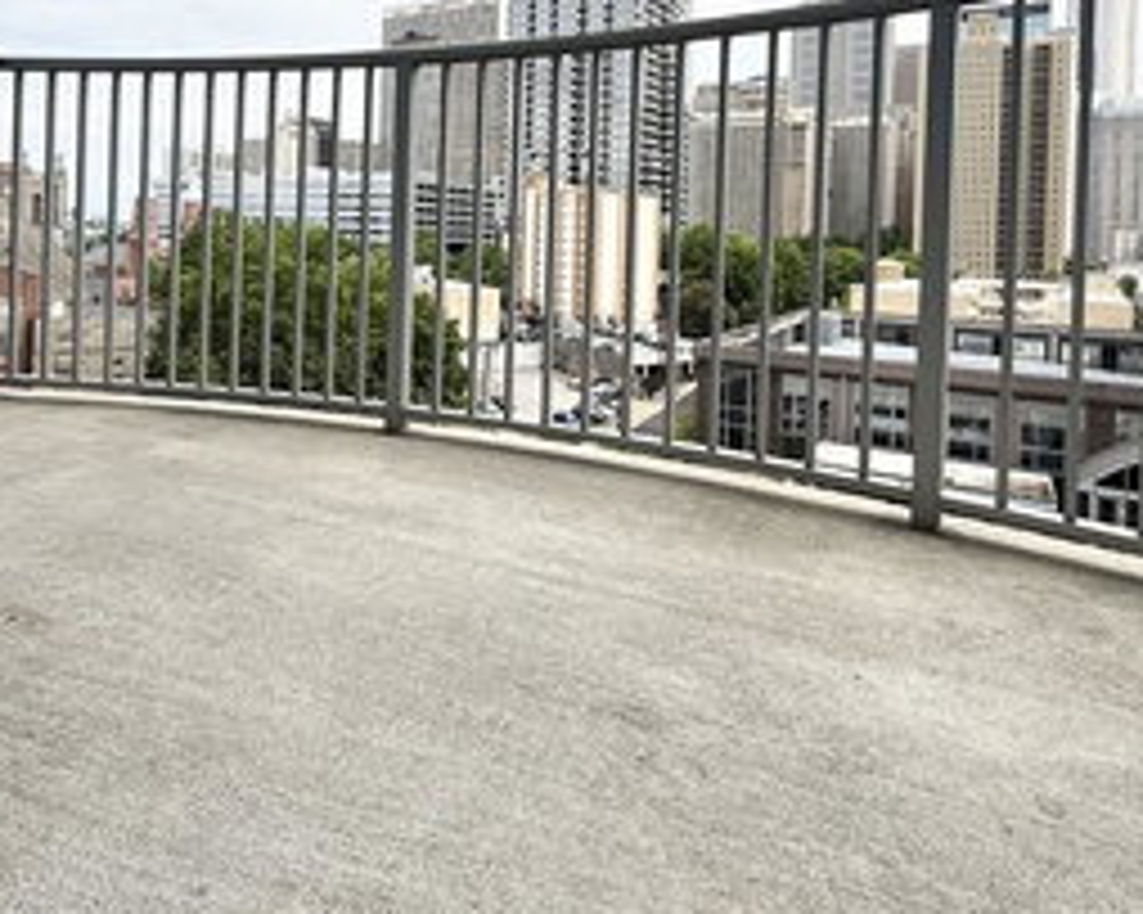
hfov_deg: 72.6
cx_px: 569
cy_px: 248
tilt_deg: -1.3
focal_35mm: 23
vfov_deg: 58.2
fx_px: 778
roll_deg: -2.3
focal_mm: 2.22
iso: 50
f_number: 2.2
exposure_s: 1/1189
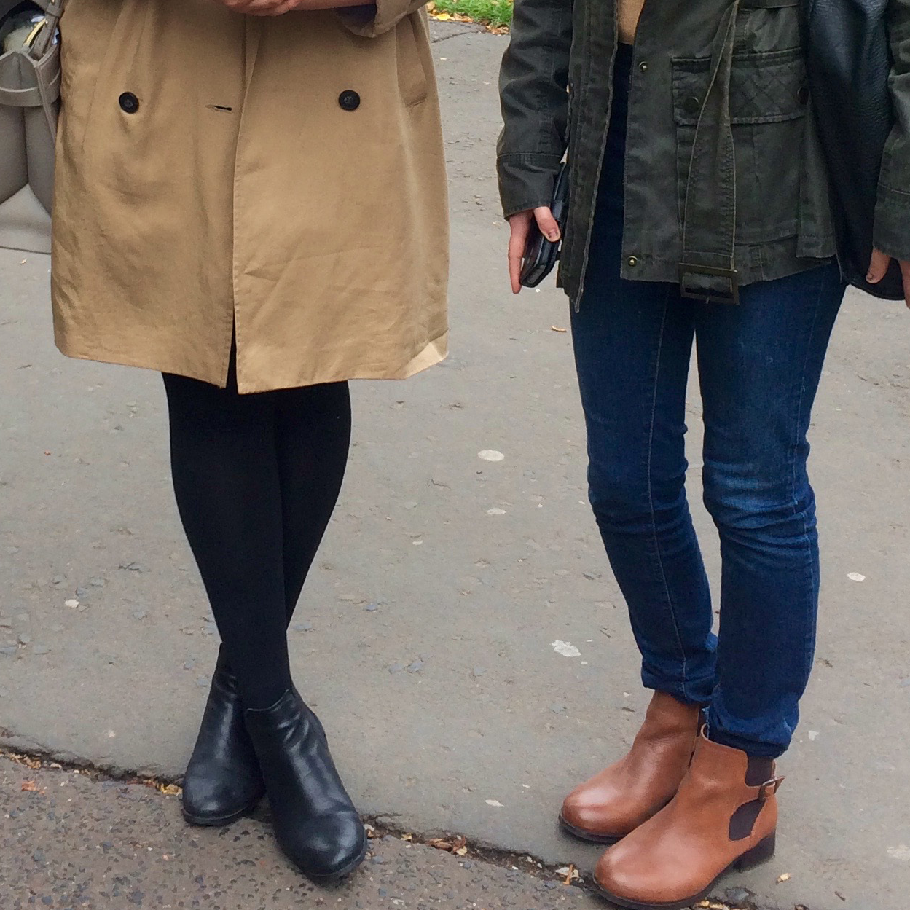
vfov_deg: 24.7
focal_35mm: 67
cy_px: 22
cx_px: 296
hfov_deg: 25.6
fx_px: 1993
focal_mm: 4.15
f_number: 2.2
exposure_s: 1/120
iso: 50
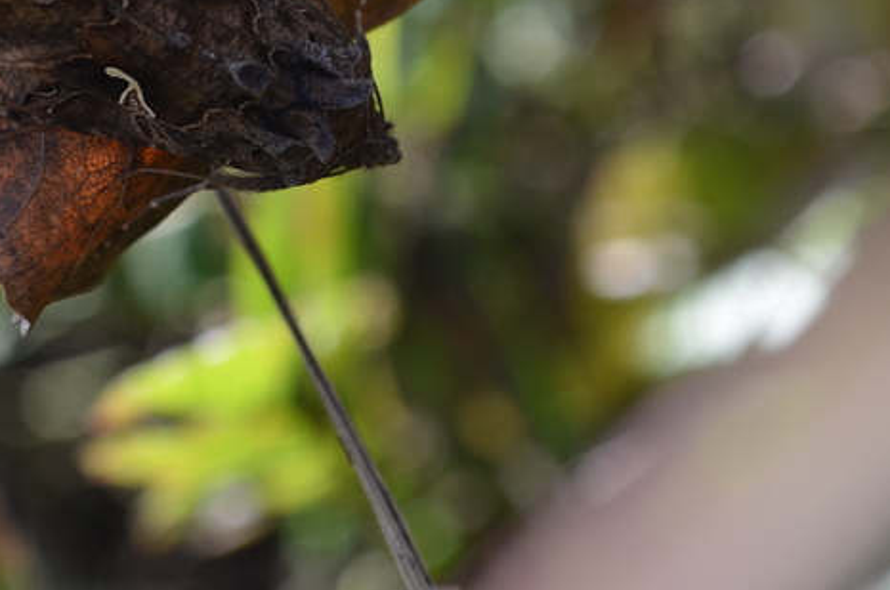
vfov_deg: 8.0
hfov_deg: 12.0
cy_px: 55
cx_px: 159
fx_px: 4221
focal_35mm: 171
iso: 100
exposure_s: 1/80
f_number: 8
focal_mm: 55
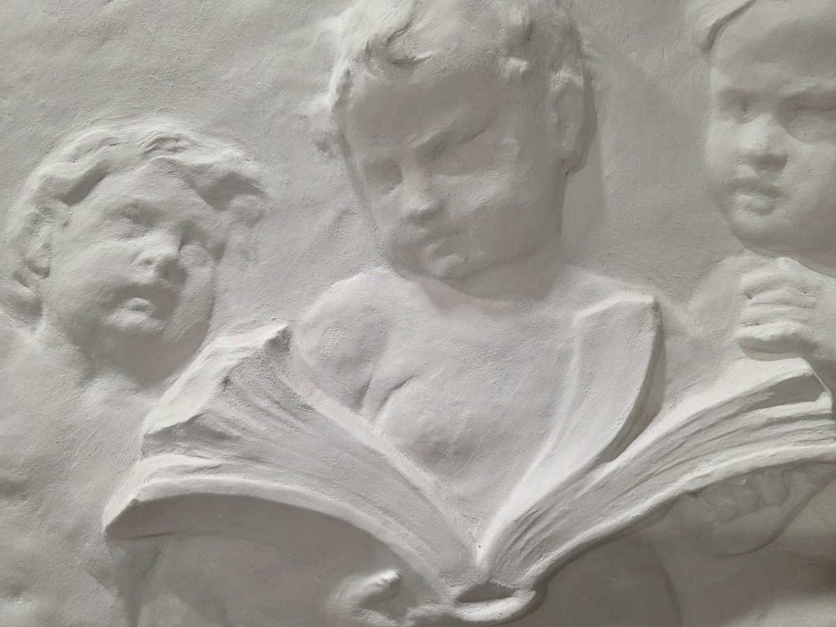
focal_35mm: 23
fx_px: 555
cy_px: 314
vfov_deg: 58.9
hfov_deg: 73.9
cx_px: 418
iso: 250
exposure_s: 1/100
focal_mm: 6.3
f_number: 1.7
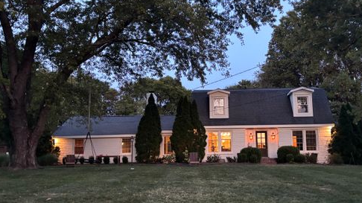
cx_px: 203
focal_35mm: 35
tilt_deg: +7.5
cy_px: 122
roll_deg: +0.4
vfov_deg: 33.6
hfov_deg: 56.5
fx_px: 336
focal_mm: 5.96
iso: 500
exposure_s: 1/30
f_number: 1.6
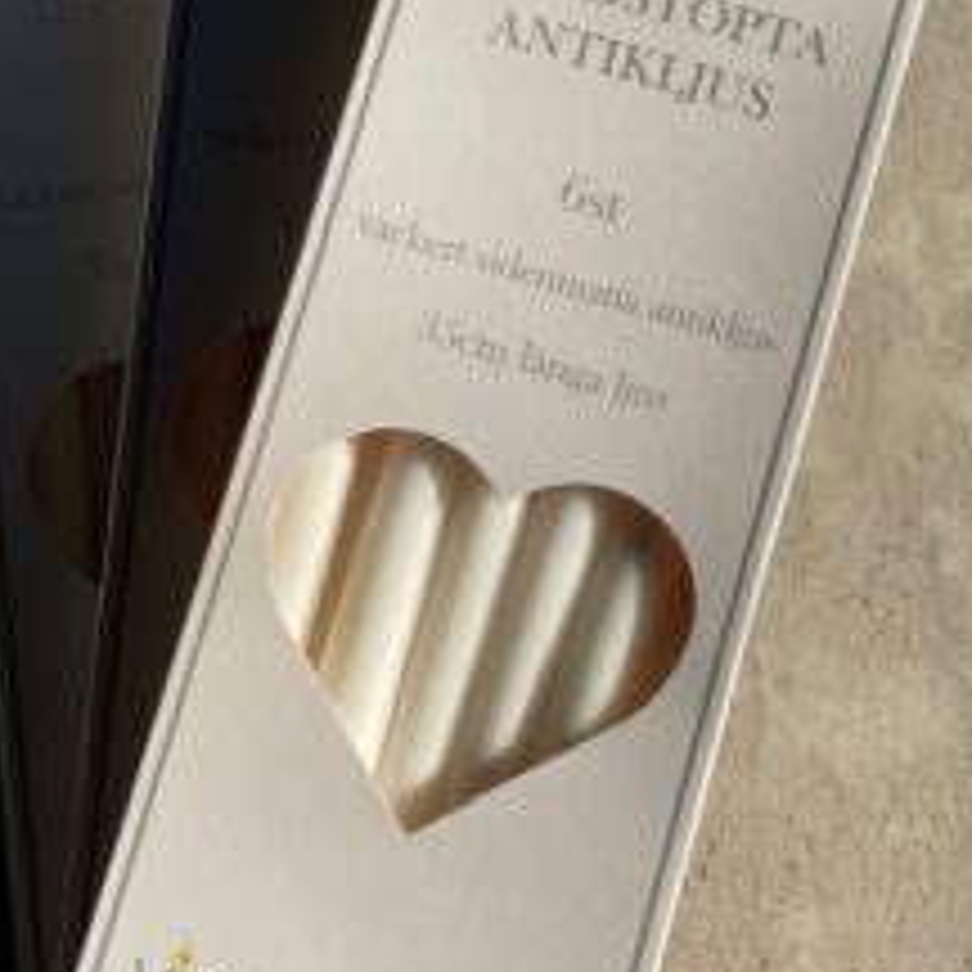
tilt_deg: -79.7
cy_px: 454
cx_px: 374
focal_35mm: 85
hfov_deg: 20.4
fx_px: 2700
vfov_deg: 20.4
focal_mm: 6
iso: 25
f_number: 2
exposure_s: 1/1332
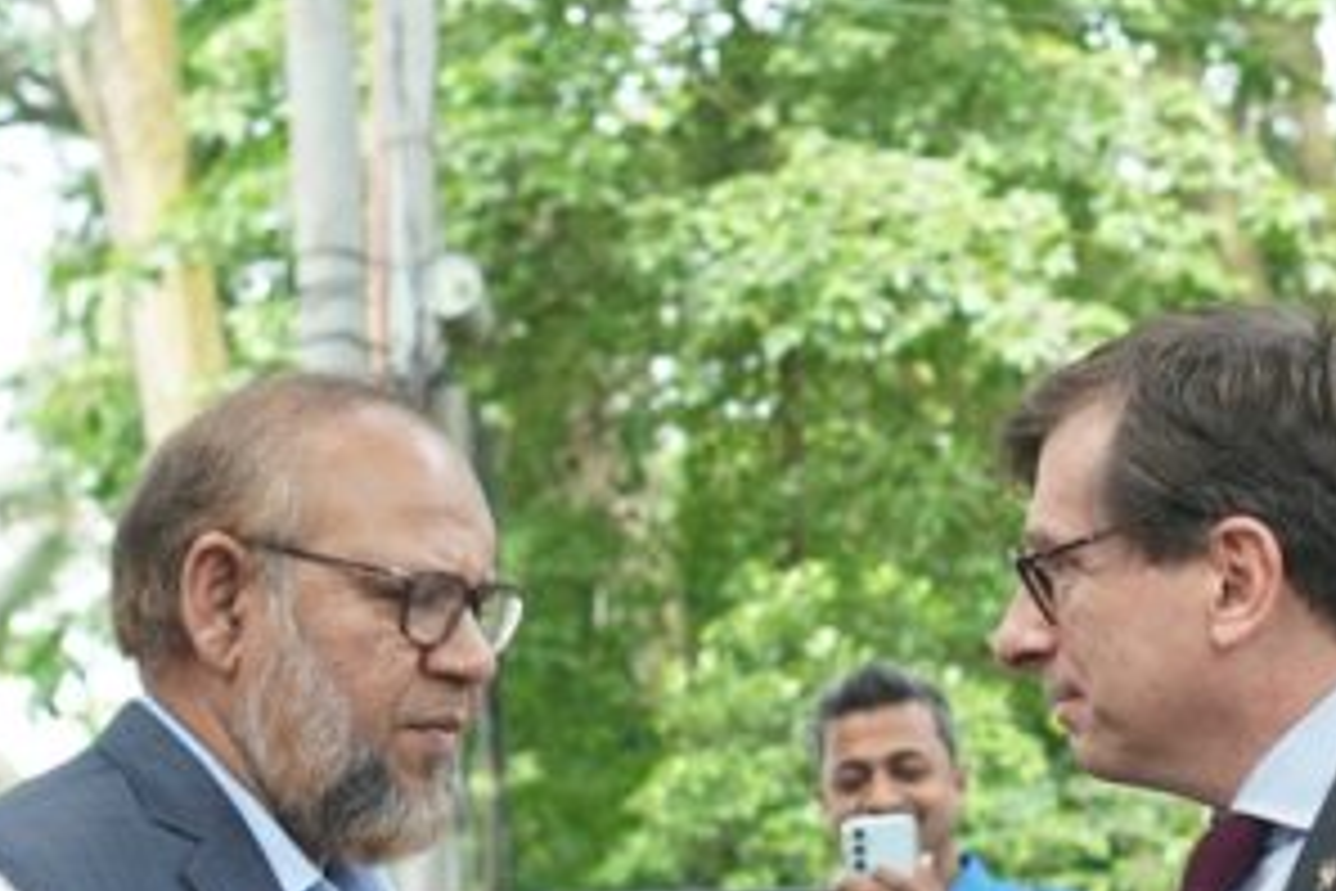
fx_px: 3266
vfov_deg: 15.4
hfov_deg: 23.0
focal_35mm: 88
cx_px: 949
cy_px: 698
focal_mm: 23
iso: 100
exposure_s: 1/160
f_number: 2.5
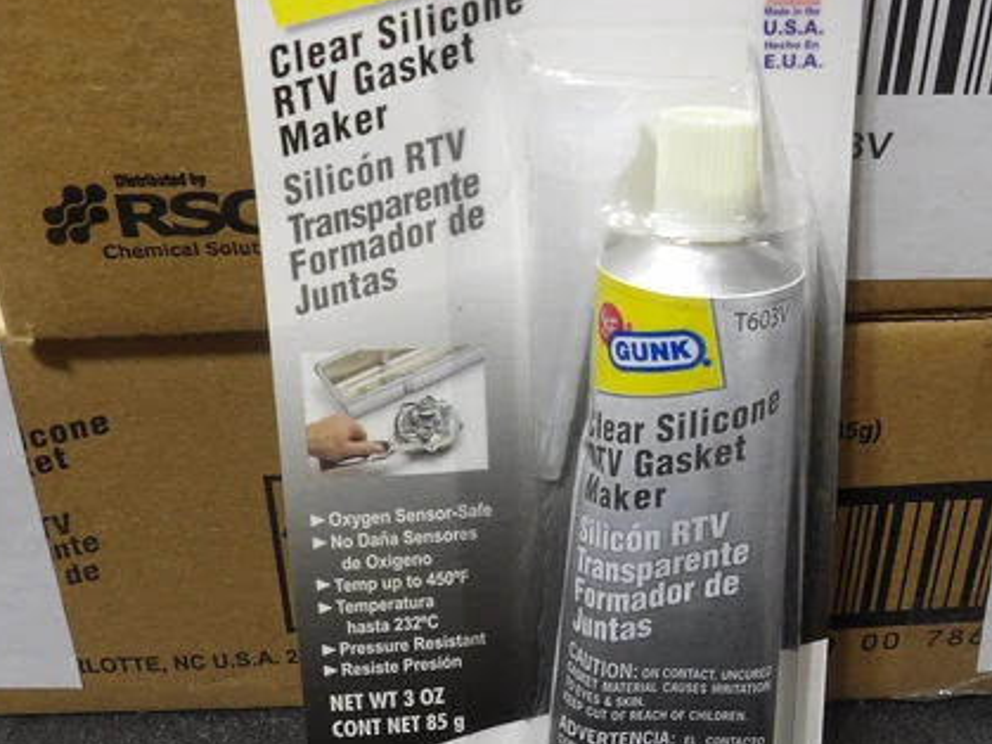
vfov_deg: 33.6
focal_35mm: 43
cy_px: 364
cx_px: 592
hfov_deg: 43.7
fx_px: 1232
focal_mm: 4.3
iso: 148
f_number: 3.2
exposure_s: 1/33
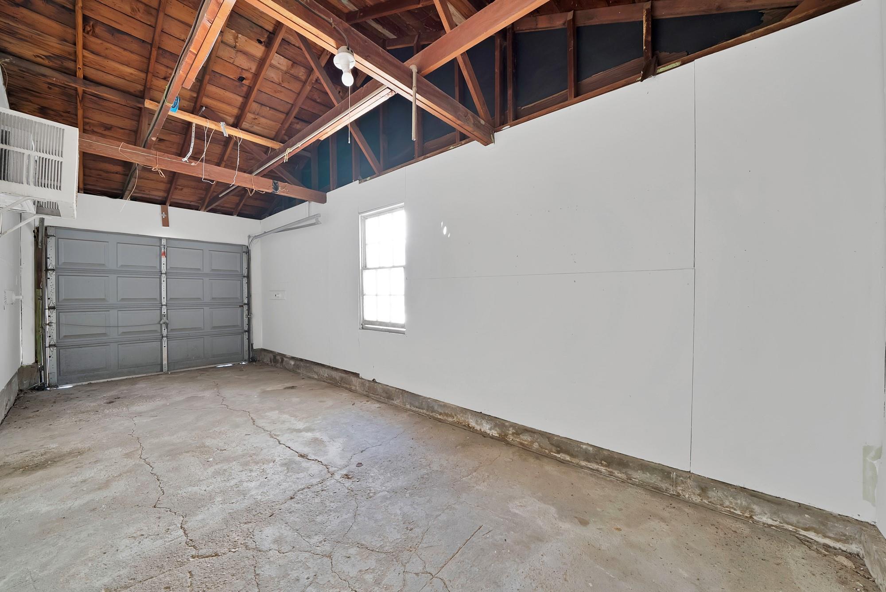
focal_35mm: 12
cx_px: 443
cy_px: 296
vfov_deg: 90.1
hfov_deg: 112.6
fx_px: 295
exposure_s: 3.2
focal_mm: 12
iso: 640
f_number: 9
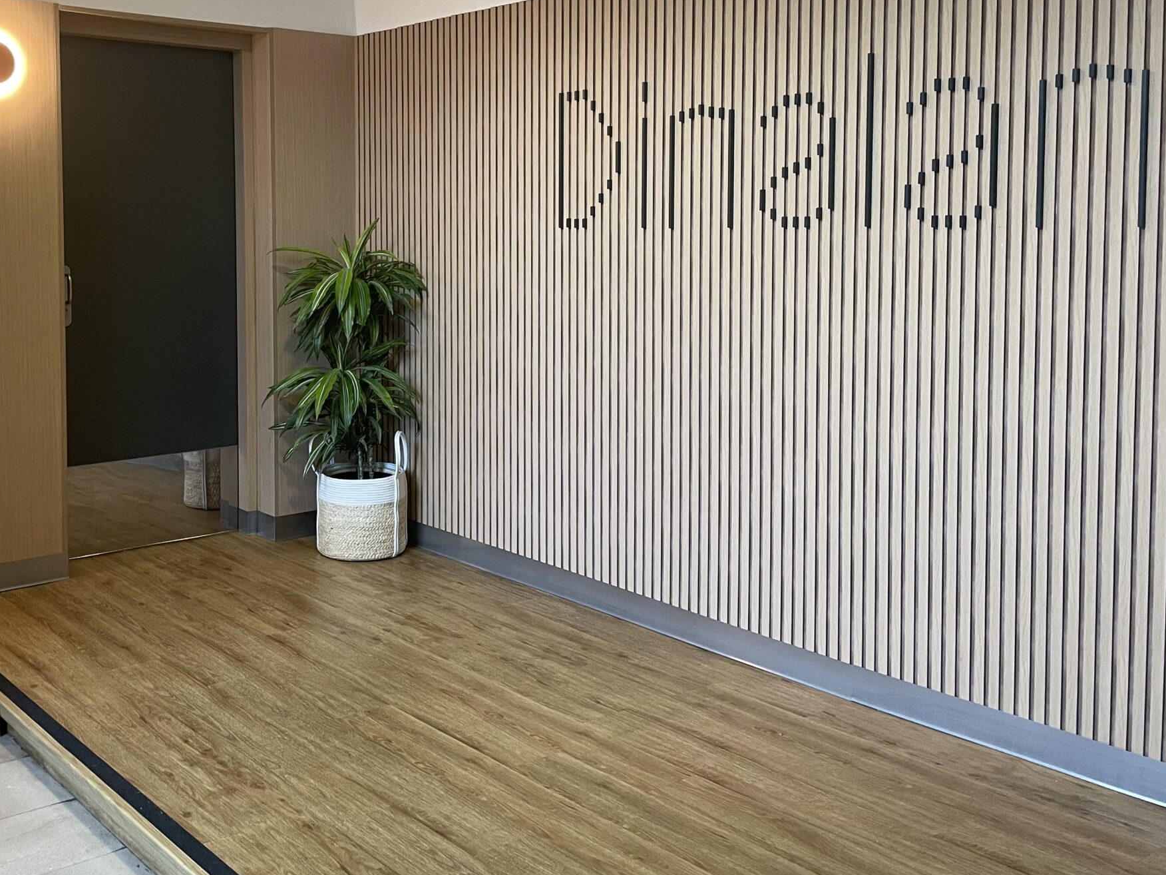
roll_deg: -0.4
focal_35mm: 38
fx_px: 1280
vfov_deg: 37.5
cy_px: 326
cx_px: 405
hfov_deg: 48.3
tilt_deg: -3.1
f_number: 1.6
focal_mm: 4.2
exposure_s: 1/50
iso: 160
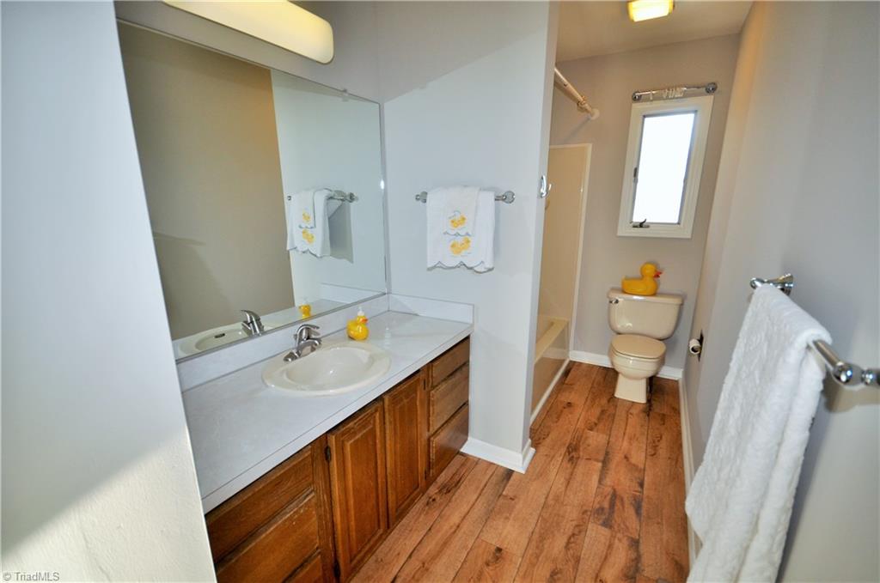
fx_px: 366
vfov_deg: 77.1
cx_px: 440
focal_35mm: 15
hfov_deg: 100.5
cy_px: 292
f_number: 4.5
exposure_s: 1/80
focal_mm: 10
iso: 400
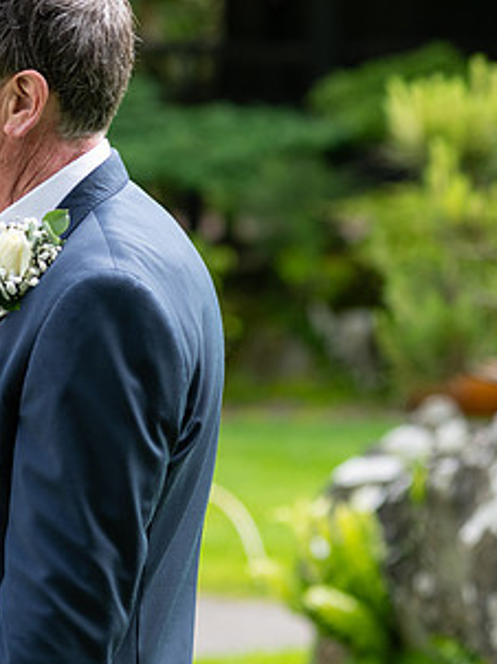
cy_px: 296
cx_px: -106
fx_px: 4256
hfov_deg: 6.6
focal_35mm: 222
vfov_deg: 8.9
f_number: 3.5
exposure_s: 1/400
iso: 200
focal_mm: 120
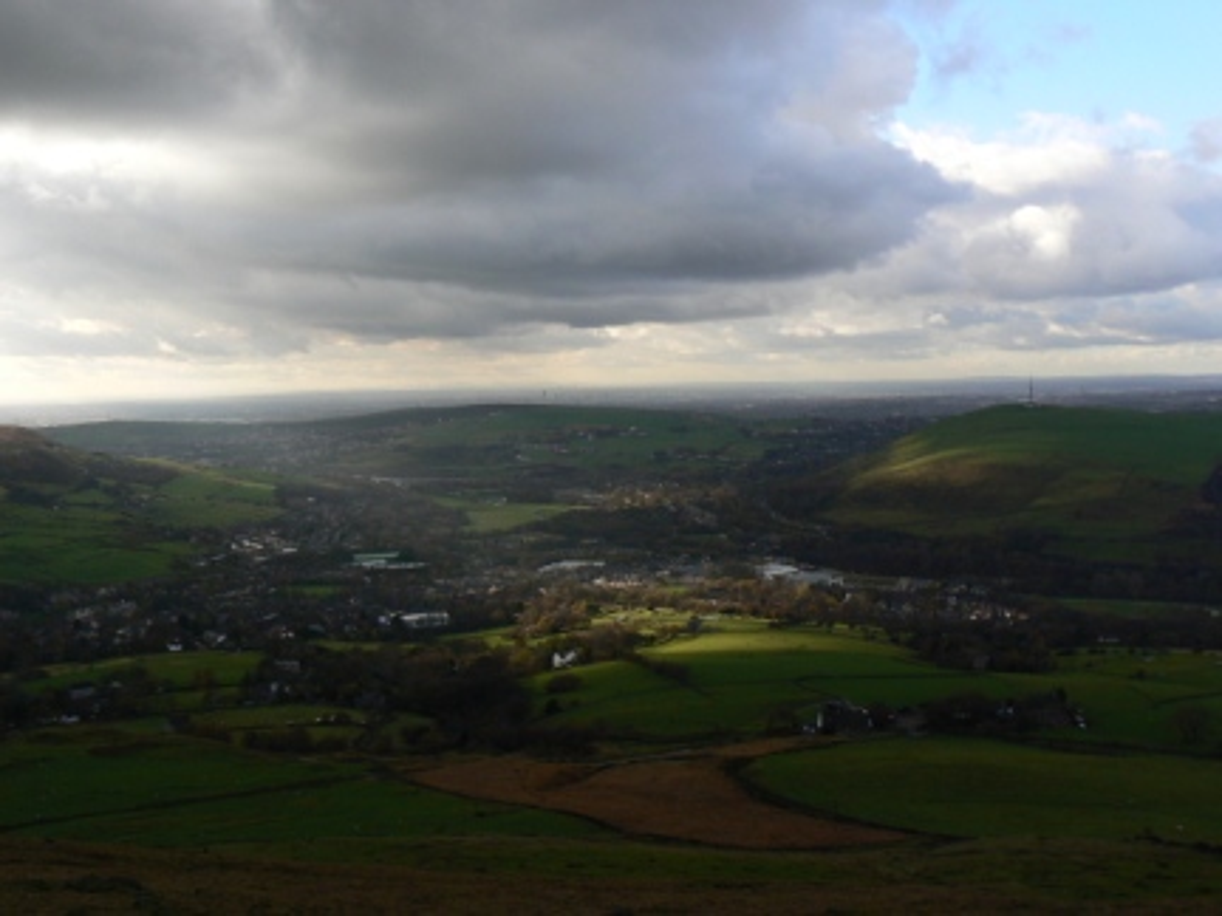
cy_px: 458
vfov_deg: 39.7
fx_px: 1271
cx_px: 611
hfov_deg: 51.4
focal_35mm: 36
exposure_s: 1/250
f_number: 5.6
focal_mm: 6
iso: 80
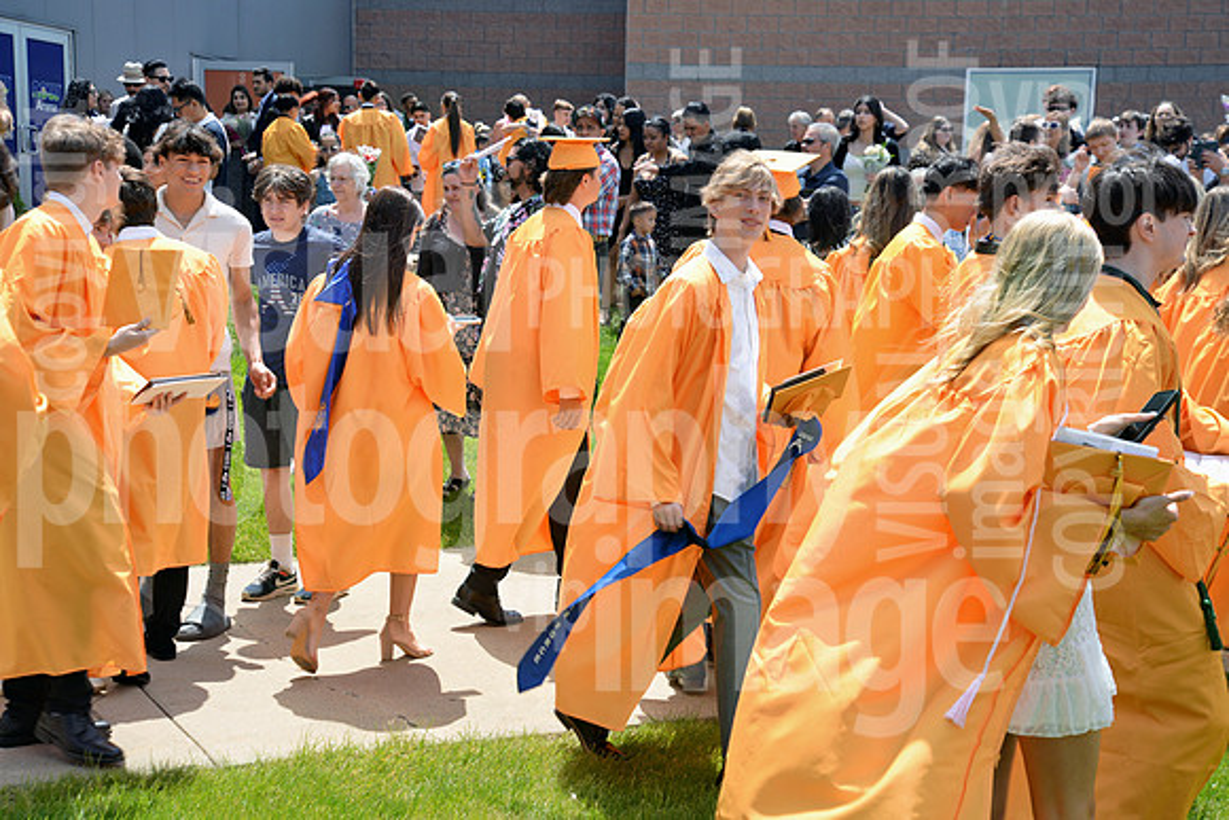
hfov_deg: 30.5
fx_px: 2254
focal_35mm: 66
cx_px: 614
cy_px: 410
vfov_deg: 20.6
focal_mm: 66
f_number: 6.3
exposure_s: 1/160
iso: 100
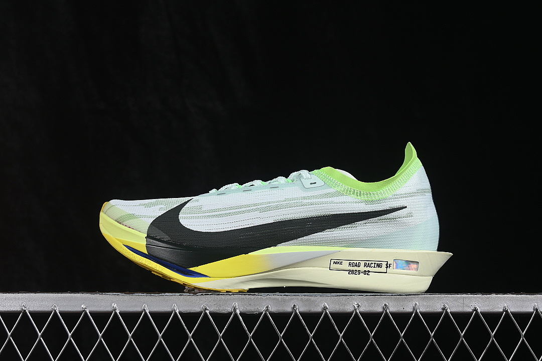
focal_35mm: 75
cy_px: 180
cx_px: 271
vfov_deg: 18.2
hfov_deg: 27.0
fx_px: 1129
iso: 160
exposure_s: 1/80
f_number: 8
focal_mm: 50
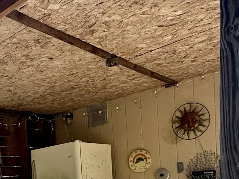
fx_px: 331
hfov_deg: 36.3
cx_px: 8
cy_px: 219
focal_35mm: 48
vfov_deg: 26.6
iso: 64
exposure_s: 1/540
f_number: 2.2
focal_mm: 2.22
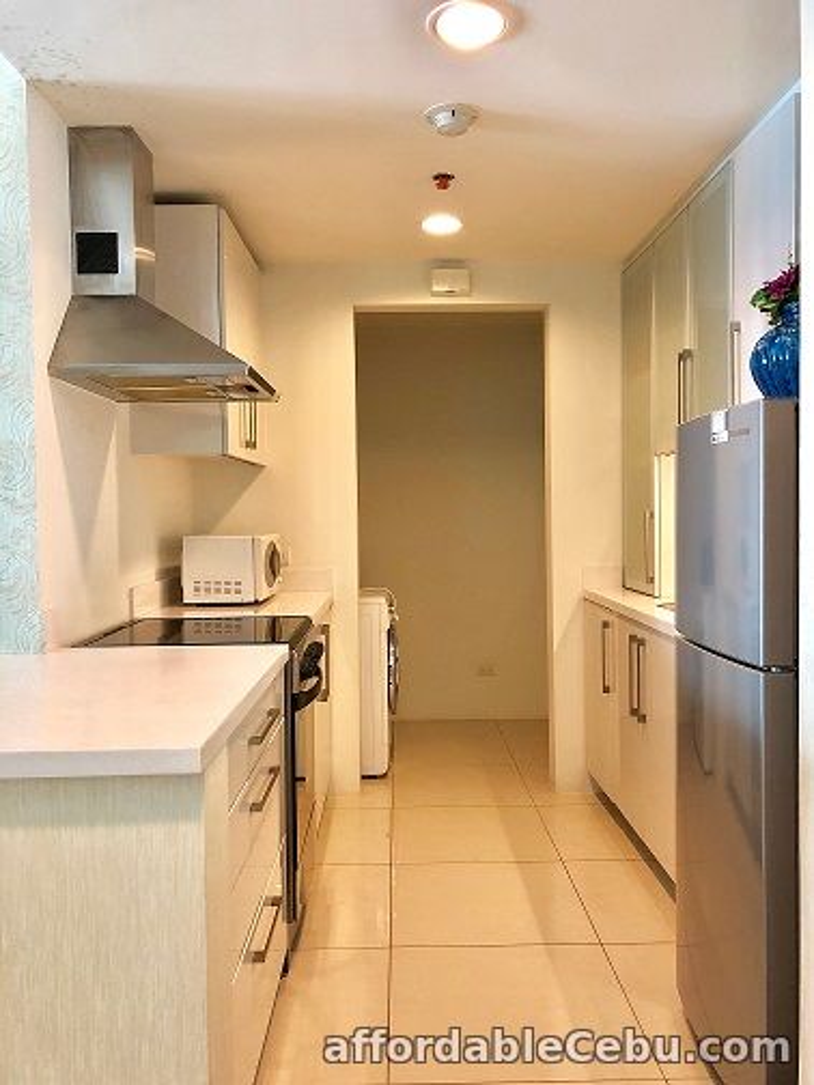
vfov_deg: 63.4
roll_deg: +0.7
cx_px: 407
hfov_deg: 49.7
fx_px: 878
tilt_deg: -1.1
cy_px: 542
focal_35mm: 28
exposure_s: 1/15
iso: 64
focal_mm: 4
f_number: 1.8
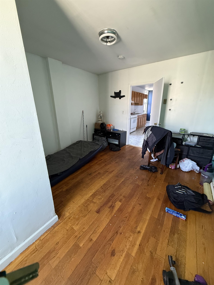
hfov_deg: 85.7
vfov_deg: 102.1
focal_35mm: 14
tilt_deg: -17.4
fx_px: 115
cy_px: 142
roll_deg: +0.1
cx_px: 107
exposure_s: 1/60
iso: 640
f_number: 2.2
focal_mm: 2.22
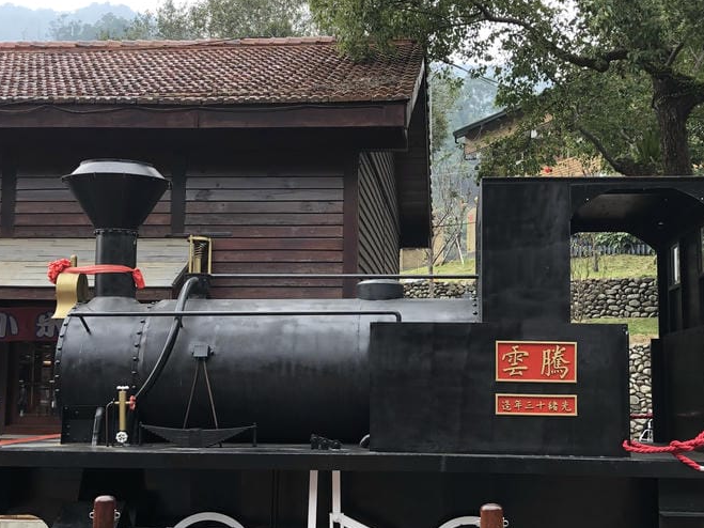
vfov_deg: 28.5
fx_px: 1037
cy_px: 286
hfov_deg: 37.5
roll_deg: -1.0
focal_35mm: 51
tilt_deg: +4.4
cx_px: 378
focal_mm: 3.99
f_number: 1.8
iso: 20
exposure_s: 1/120
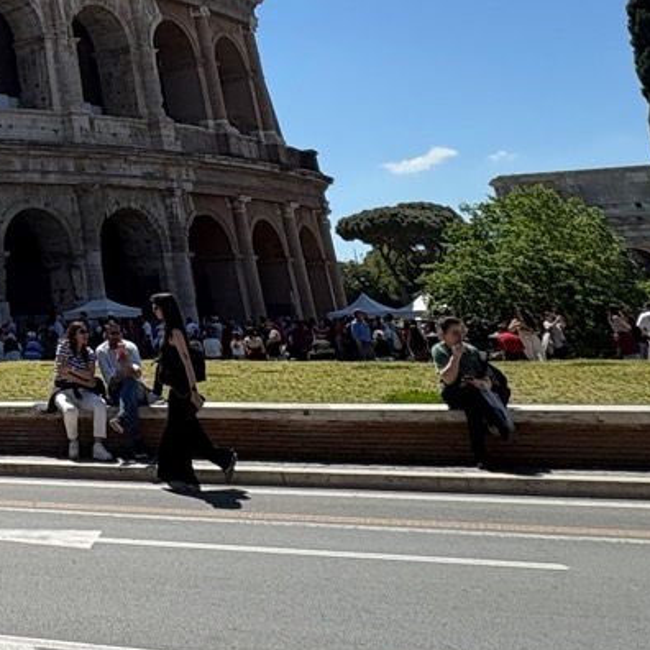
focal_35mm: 50
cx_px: -248
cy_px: -131
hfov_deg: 27.1
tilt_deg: +25.0
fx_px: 1062
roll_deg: +1.2
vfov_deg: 29.3
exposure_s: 1/1395
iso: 40
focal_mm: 2.22
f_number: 2.2
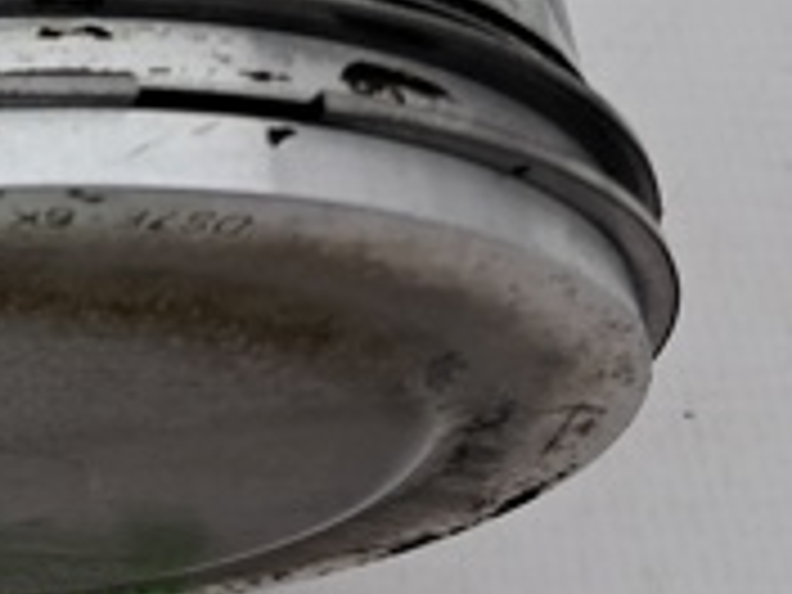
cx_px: -464
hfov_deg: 17.6
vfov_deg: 14.5
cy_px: -155
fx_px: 2242
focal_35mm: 98
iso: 50
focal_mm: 4
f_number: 1.8
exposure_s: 1/100
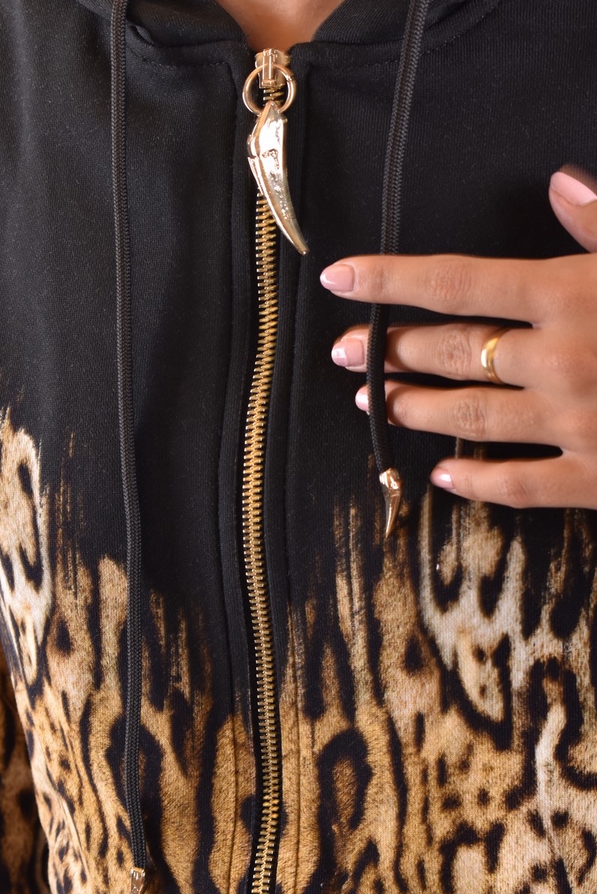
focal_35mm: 94
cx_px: 289
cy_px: 489
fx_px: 2326
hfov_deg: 14.6
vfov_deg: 21.8
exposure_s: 1/30
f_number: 8
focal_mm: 55
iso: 320
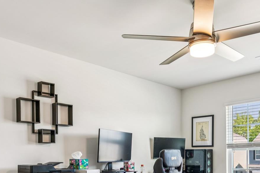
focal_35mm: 37
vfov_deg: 33.4
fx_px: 269
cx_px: 151
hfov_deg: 51.4
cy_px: 162
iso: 100
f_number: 9
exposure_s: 1/5
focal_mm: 16.1
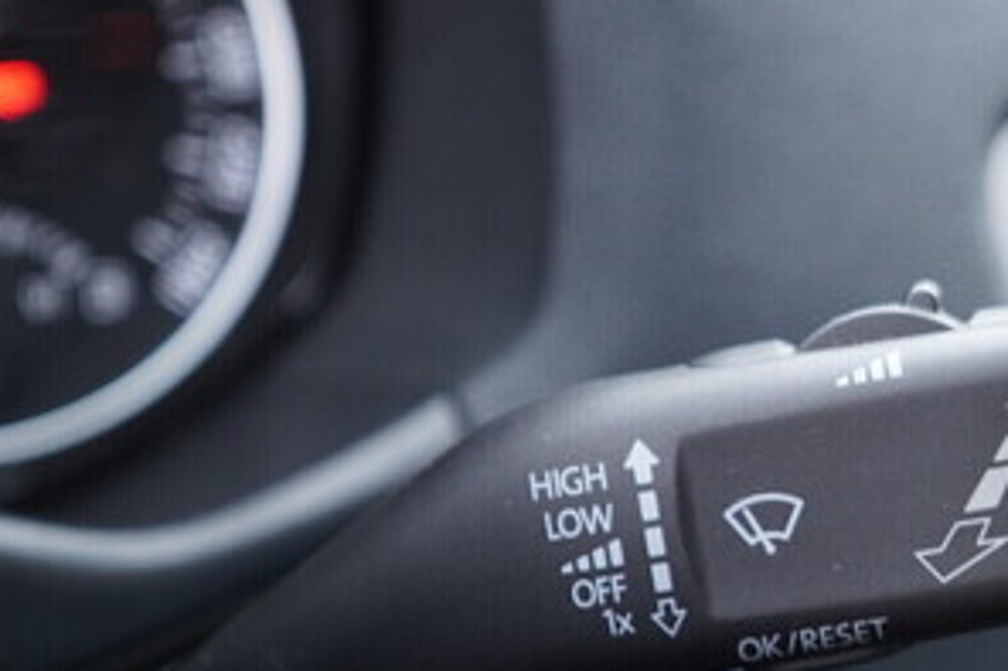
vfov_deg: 20.2
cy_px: 448
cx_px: 702
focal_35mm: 67
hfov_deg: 29.8
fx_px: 1875
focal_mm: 24
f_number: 2.8
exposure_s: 1/40
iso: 400
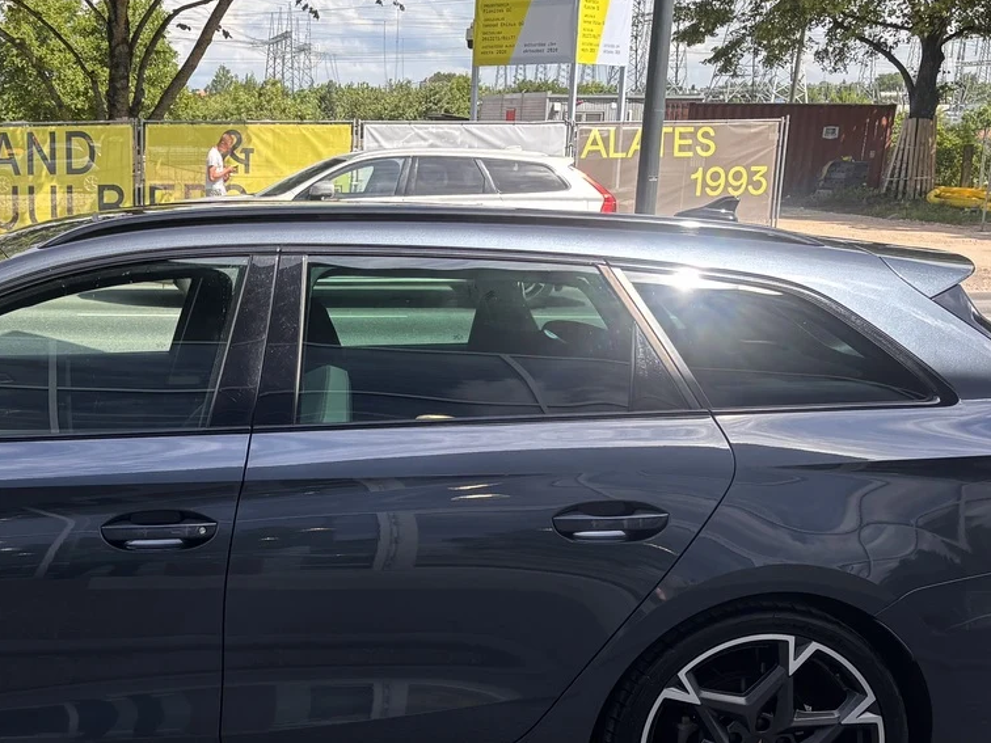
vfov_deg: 26.3
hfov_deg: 33.7
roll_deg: -0.8
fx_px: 1575
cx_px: 164
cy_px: 549
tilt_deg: -15.3
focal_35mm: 55
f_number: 1.6
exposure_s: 1/951
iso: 50
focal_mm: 5.96
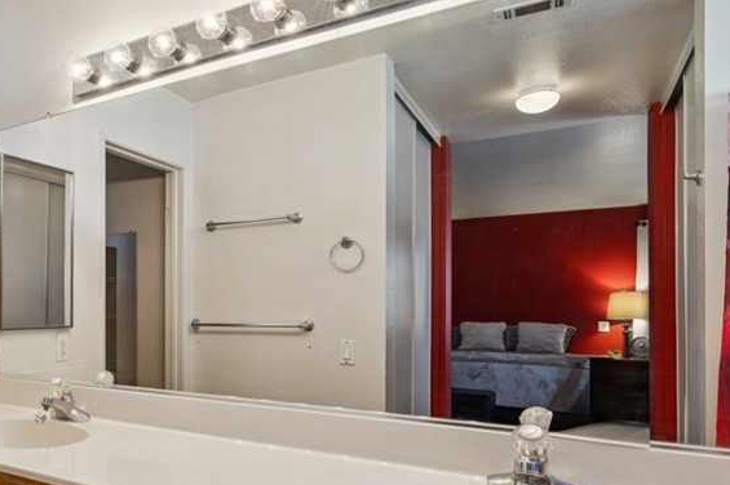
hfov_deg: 55.1
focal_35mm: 30
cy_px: 315
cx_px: 87
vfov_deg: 43.4
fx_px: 602
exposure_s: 1/1.67
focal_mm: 16.4
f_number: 13
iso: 100
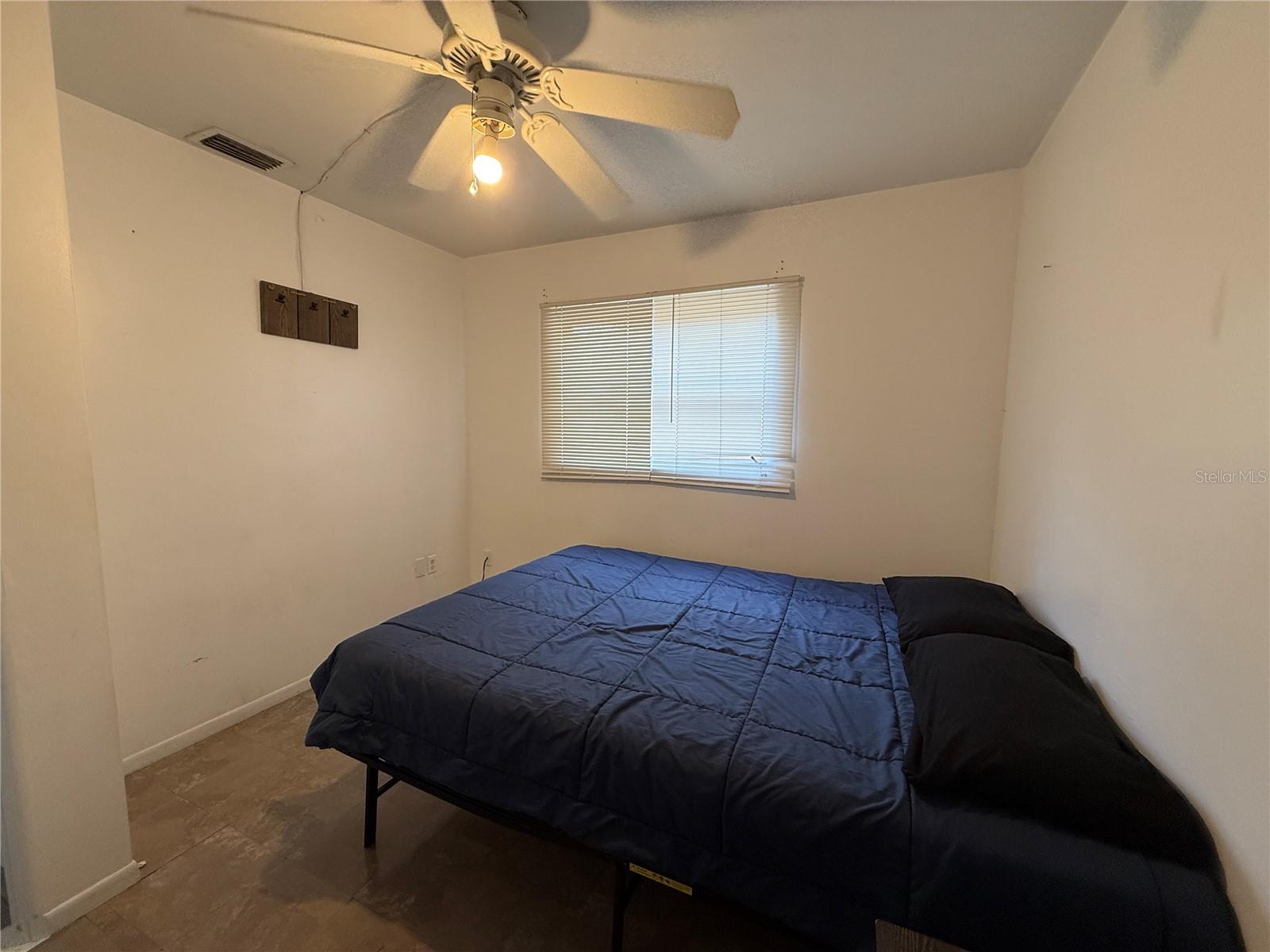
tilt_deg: -6.2
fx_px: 514
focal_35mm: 14
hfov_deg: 102.1
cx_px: 635
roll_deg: -0.5
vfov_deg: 85.7
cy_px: 476
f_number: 2.2
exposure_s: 1/120
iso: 160
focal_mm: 2.22
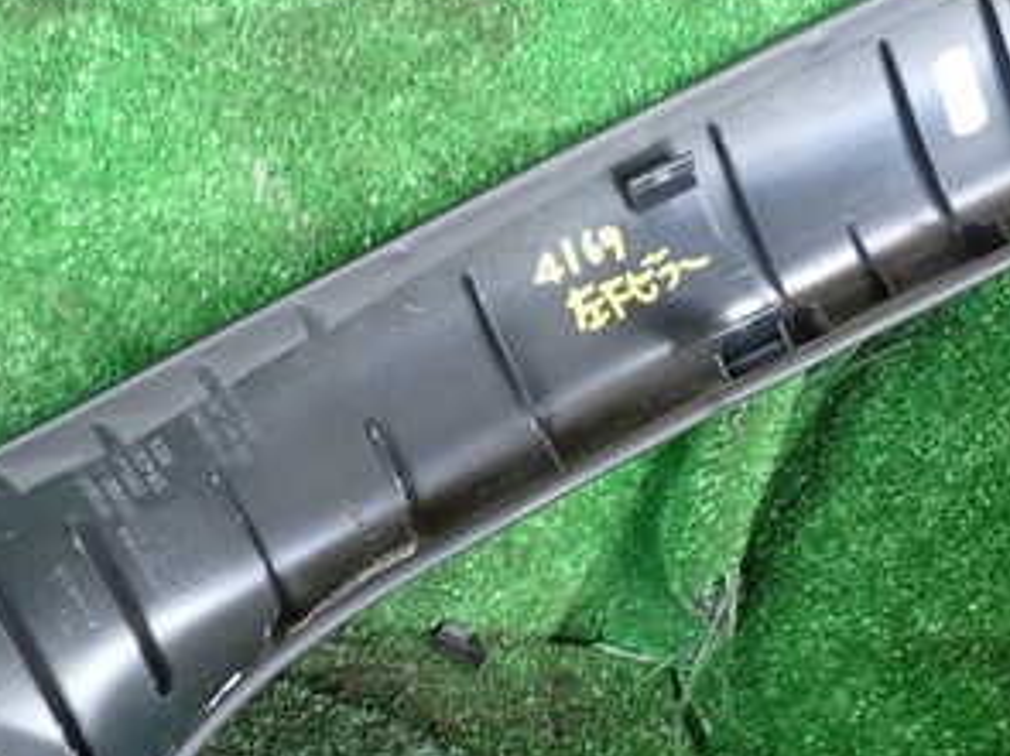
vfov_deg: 24.0
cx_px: 459
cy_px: 393
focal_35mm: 61
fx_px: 1779
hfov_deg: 31.7
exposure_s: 1/40
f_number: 2.3
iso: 200
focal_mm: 5.4
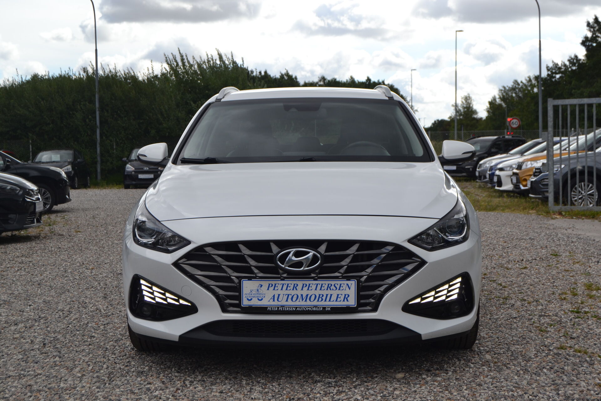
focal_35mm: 57
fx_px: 952
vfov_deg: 23.8
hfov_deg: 35.1
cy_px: 200
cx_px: 300
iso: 100
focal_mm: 38
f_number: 8
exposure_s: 1/250
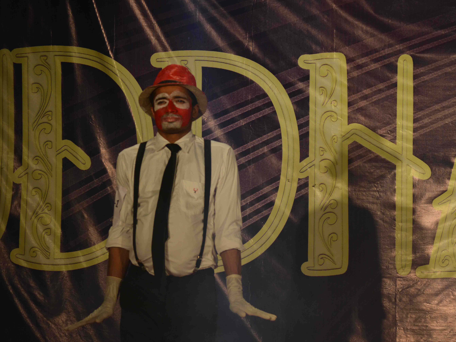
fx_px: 3451
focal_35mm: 262
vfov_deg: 5.7
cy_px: 187
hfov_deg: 7.6
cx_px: 284
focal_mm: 140
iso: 450
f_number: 4.8
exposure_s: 1/400
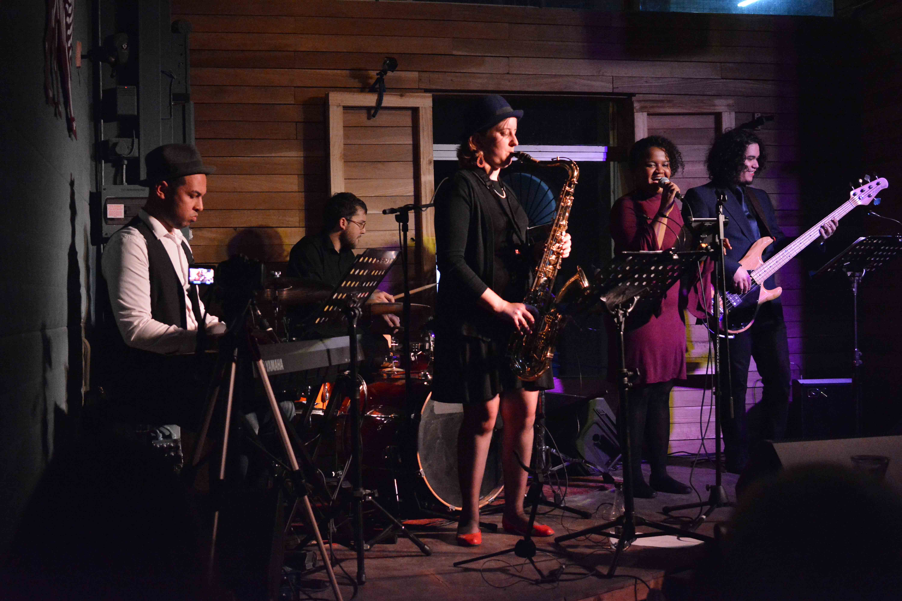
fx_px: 1278
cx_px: 451
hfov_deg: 38.9
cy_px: 300
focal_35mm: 51
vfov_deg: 26.5
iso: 6400
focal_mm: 34
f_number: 4
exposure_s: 1/160
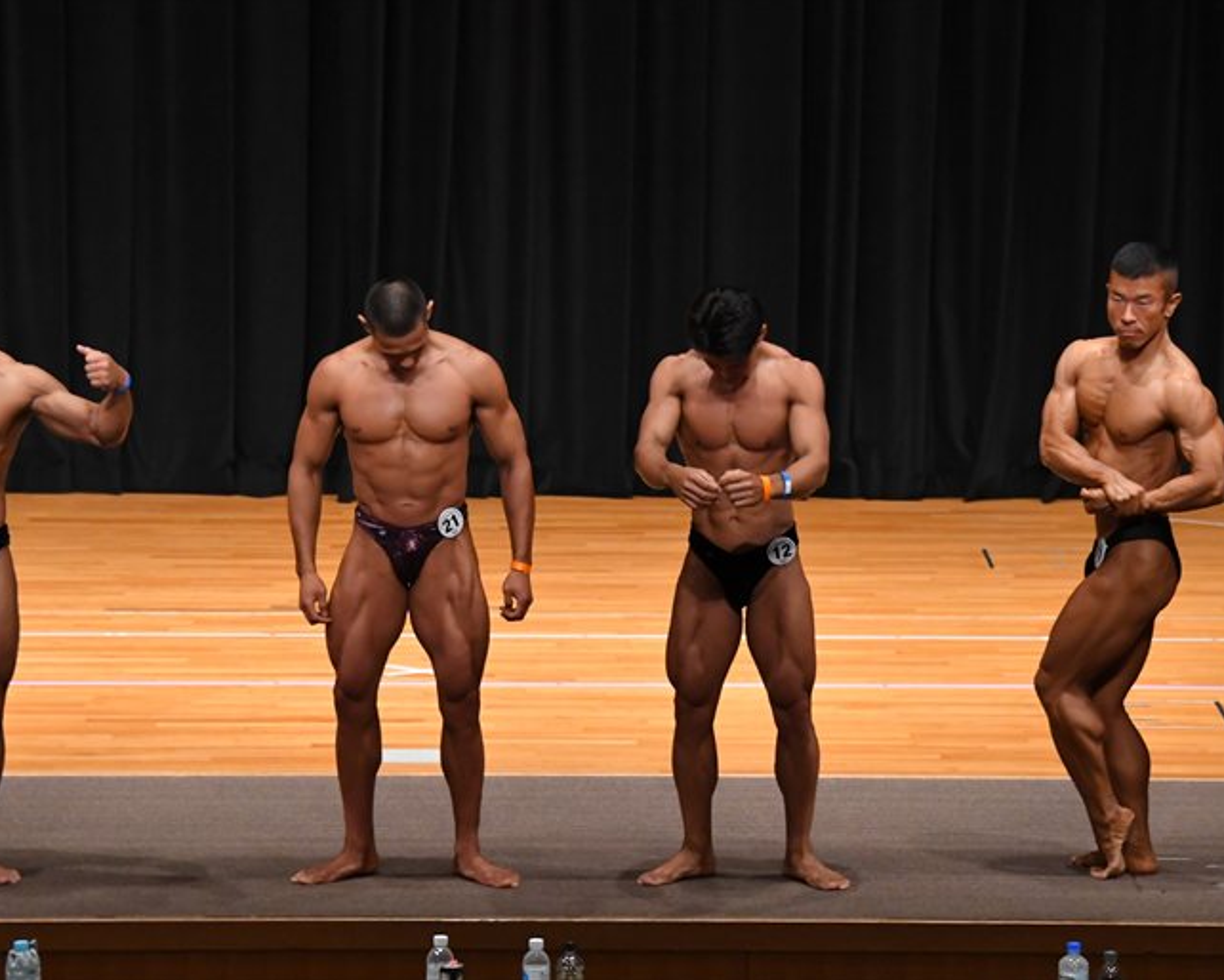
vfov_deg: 7.9
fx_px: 7139
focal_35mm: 197
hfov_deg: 9.8
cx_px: 609
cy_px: 490
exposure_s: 1/400
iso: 4000
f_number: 5.6
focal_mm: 116
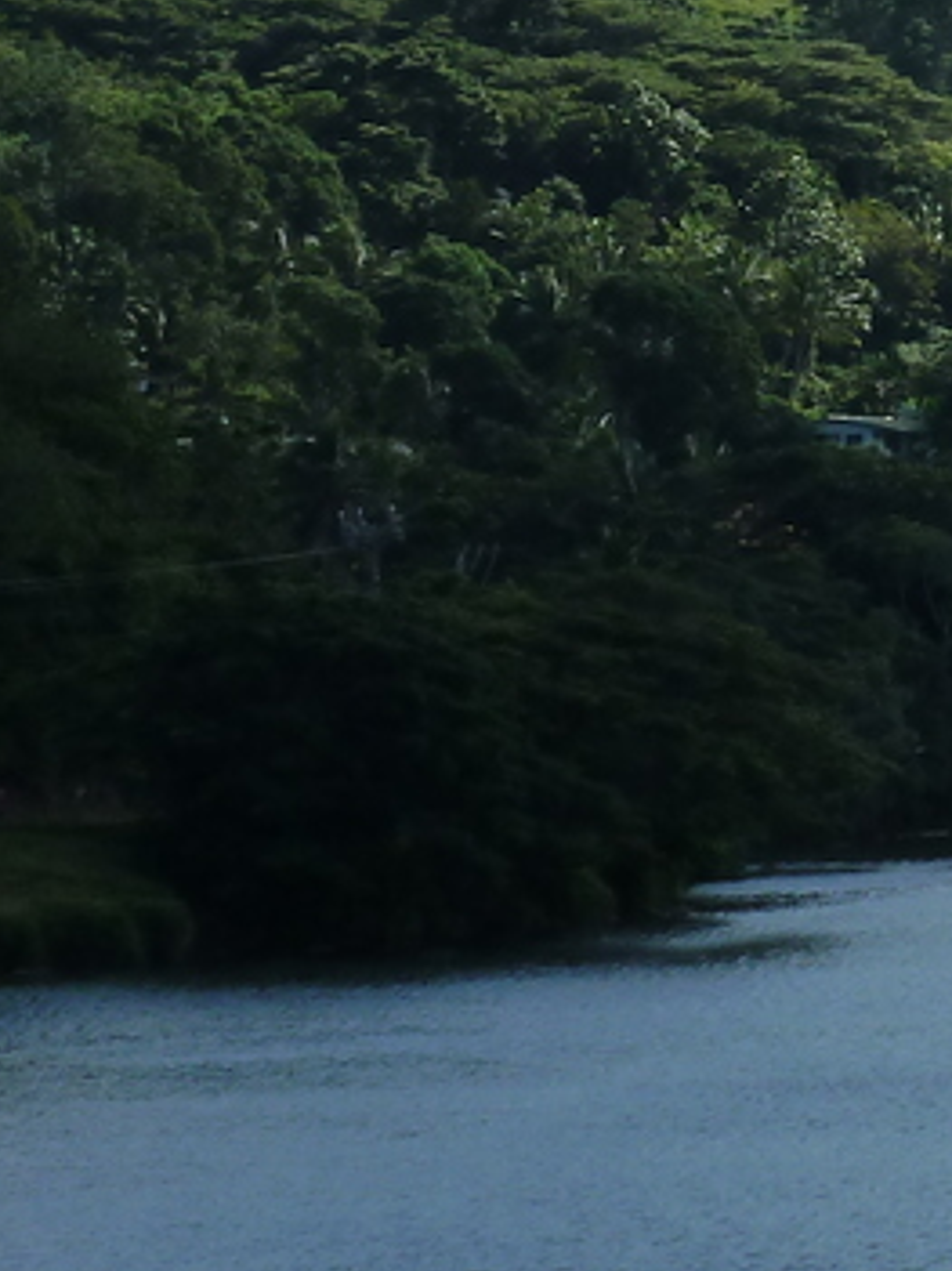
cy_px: 253
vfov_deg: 8.6
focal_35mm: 229
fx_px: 8402
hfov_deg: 6.3
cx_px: 1824
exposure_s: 1/500
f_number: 5.6
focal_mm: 11
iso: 125
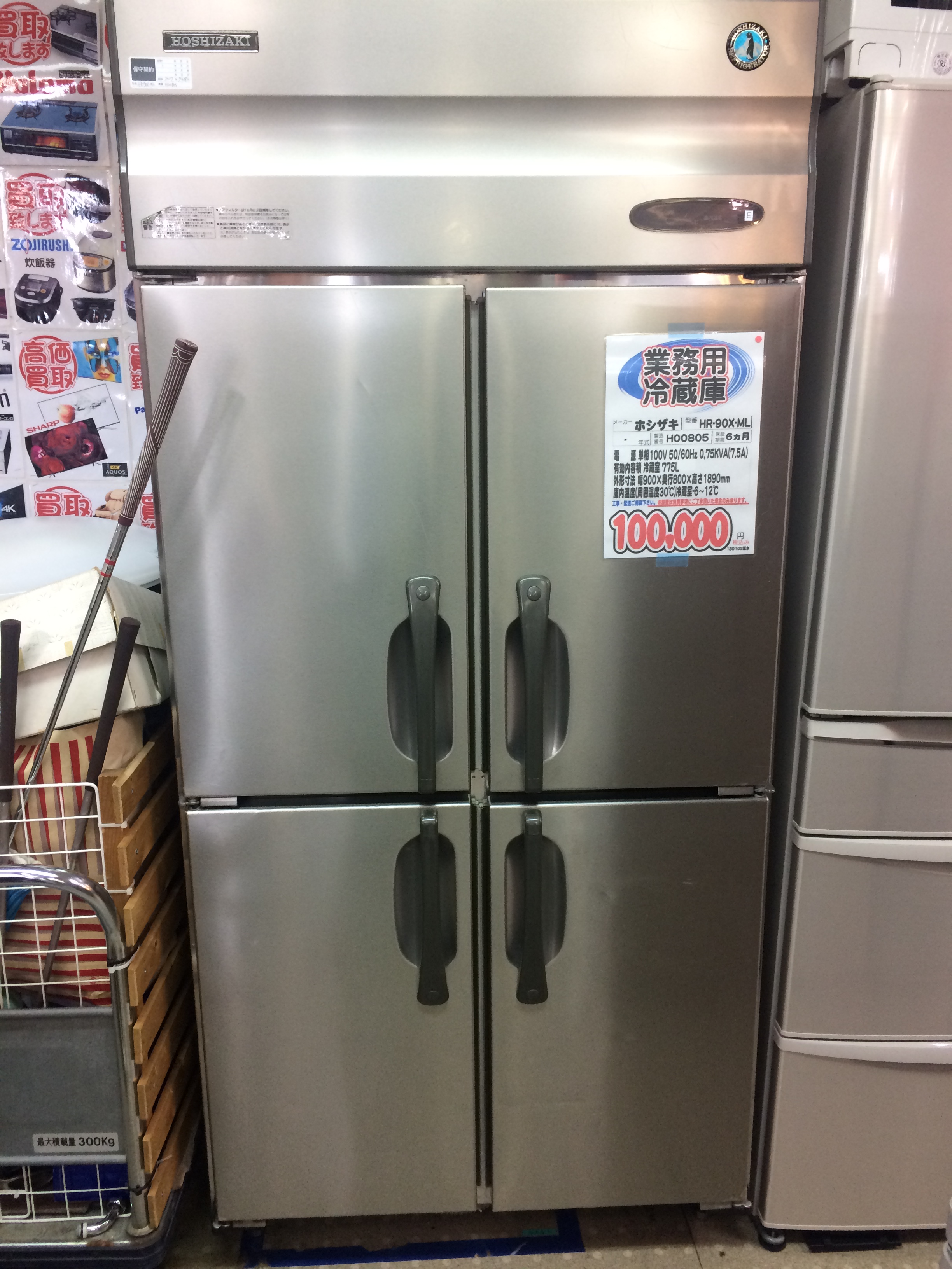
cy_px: 634
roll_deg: -1.5
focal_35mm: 29
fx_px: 1063
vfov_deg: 61.7
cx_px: 476
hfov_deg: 48.2
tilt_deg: -14.4
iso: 64
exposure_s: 1/33
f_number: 2.2
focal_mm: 4.15
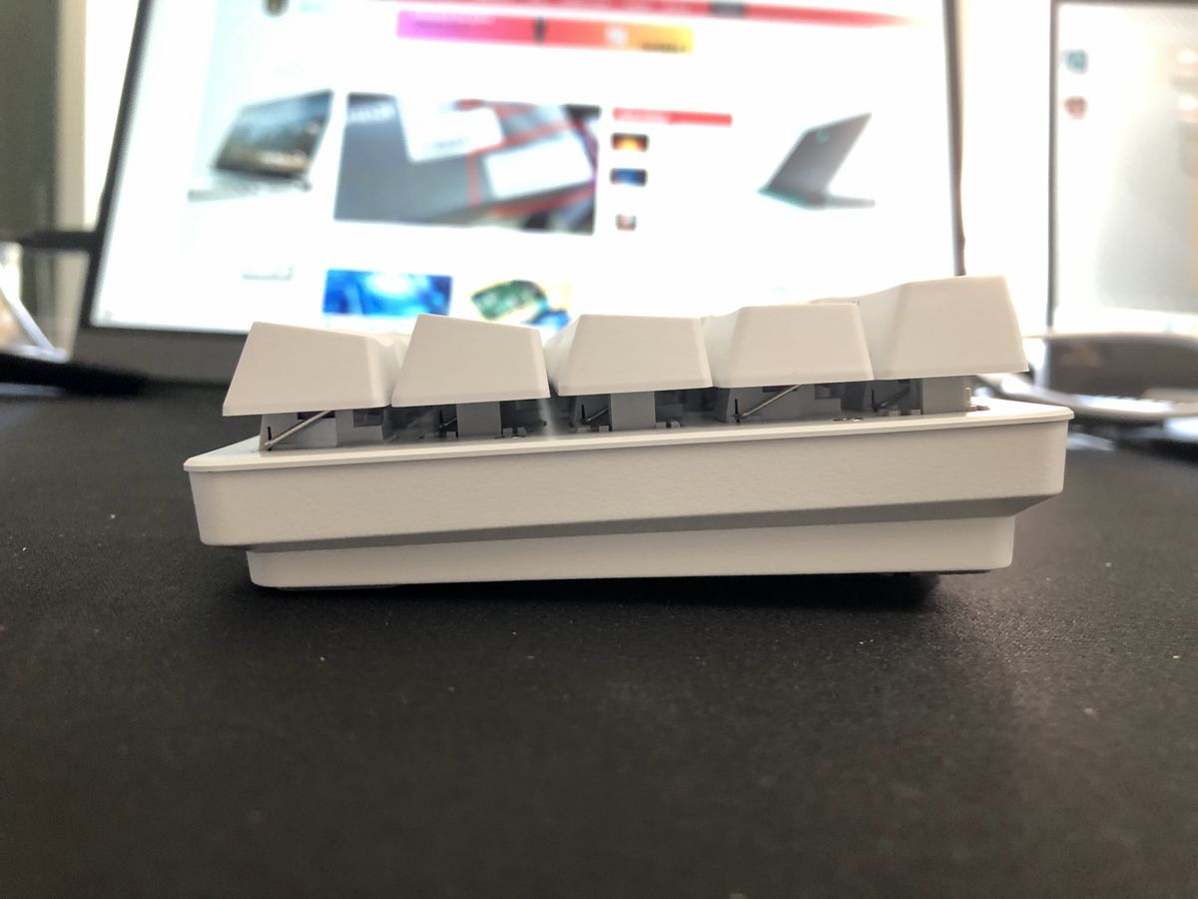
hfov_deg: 63.4
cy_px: 450
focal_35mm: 28
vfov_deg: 49.7
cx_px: 599
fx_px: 969
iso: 80
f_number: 1.8
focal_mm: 3.99
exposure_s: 1/17
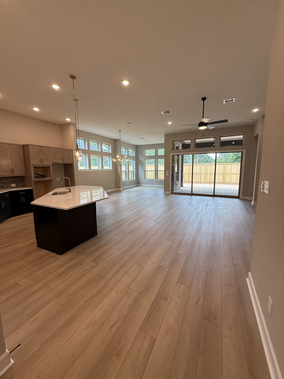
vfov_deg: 102.1
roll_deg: +2.4
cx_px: 142
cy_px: 190
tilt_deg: -4.8
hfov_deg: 85.7
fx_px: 153
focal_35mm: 14
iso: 100
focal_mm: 2.22
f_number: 2.2
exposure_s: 1/120
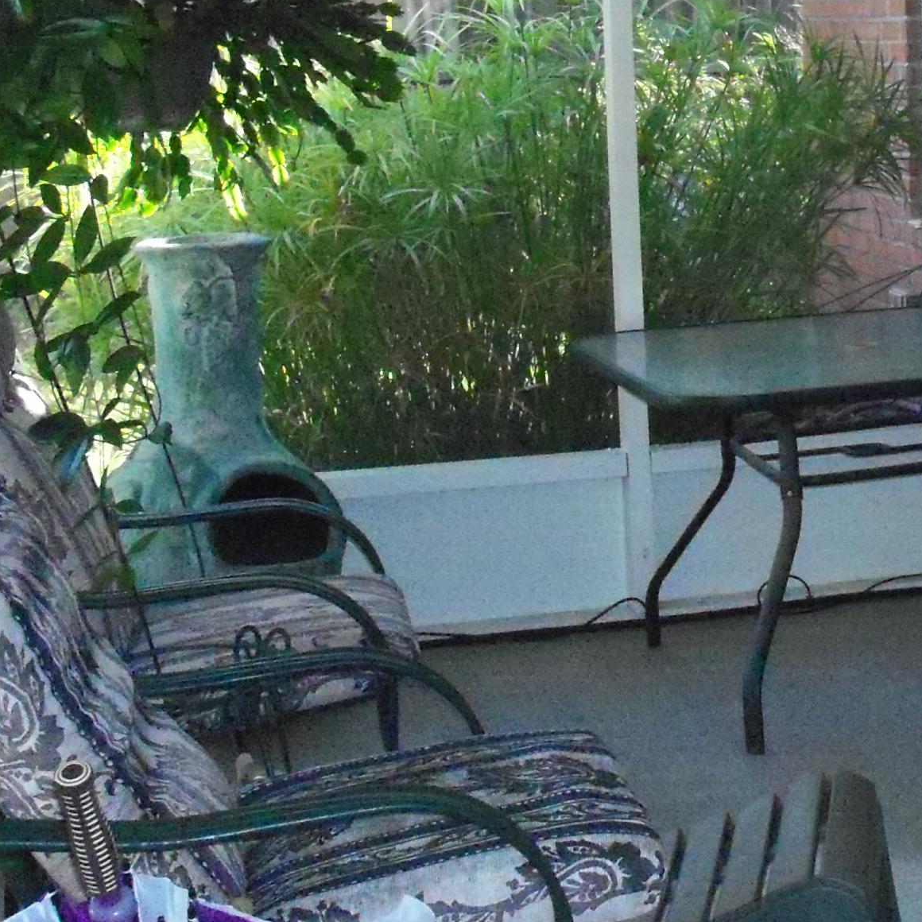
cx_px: 1012
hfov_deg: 20.6
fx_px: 2411
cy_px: 241
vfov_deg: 21.5
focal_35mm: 80
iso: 800
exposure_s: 1/500
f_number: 3
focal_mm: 6.3
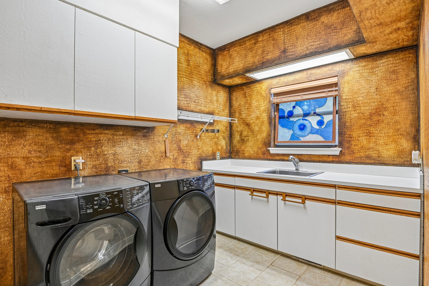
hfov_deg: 90.0
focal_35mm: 18
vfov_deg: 67.4
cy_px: 143
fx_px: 214
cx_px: 214
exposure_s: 1/10
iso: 400
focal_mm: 18
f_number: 8
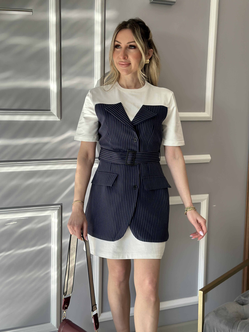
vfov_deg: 39.7
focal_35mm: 48
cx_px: 124
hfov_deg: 30.3
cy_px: 166
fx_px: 460
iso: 80
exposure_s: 1/516
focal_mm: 6.86
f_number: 1.78
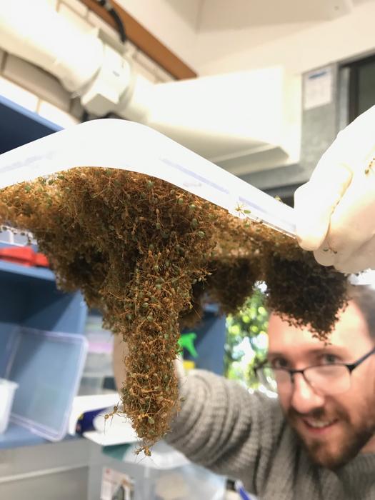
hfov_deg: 49.7
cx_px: 188
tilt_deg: +12.9
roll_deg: -5.2
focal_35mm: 28
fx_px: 404
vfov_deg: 63.4
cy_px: 250
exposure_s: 1/17
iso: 40
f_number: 1.8
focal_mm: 3.99
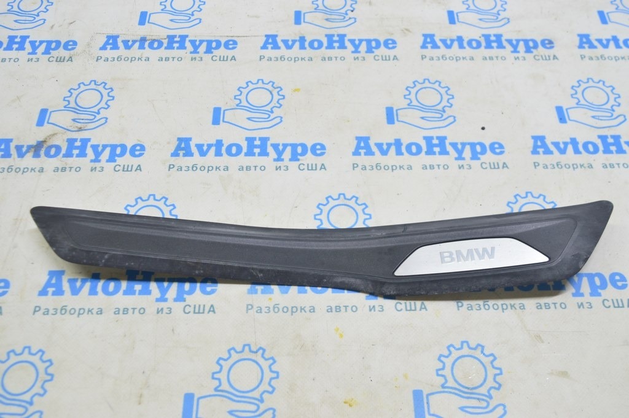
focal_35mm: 36
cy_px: 209
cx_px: 314
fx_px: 628
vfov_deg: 36.8
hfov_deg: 53.2
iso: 400
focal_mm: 24
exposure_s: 1/20
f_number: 5.6
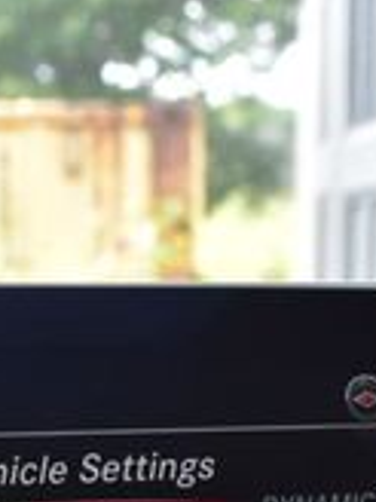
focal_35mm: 141
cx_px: 128
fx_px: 2040
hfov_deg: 10.5
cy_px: 643
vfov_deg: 13.5
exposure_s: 1/50
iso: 400
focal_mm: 25
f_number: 8
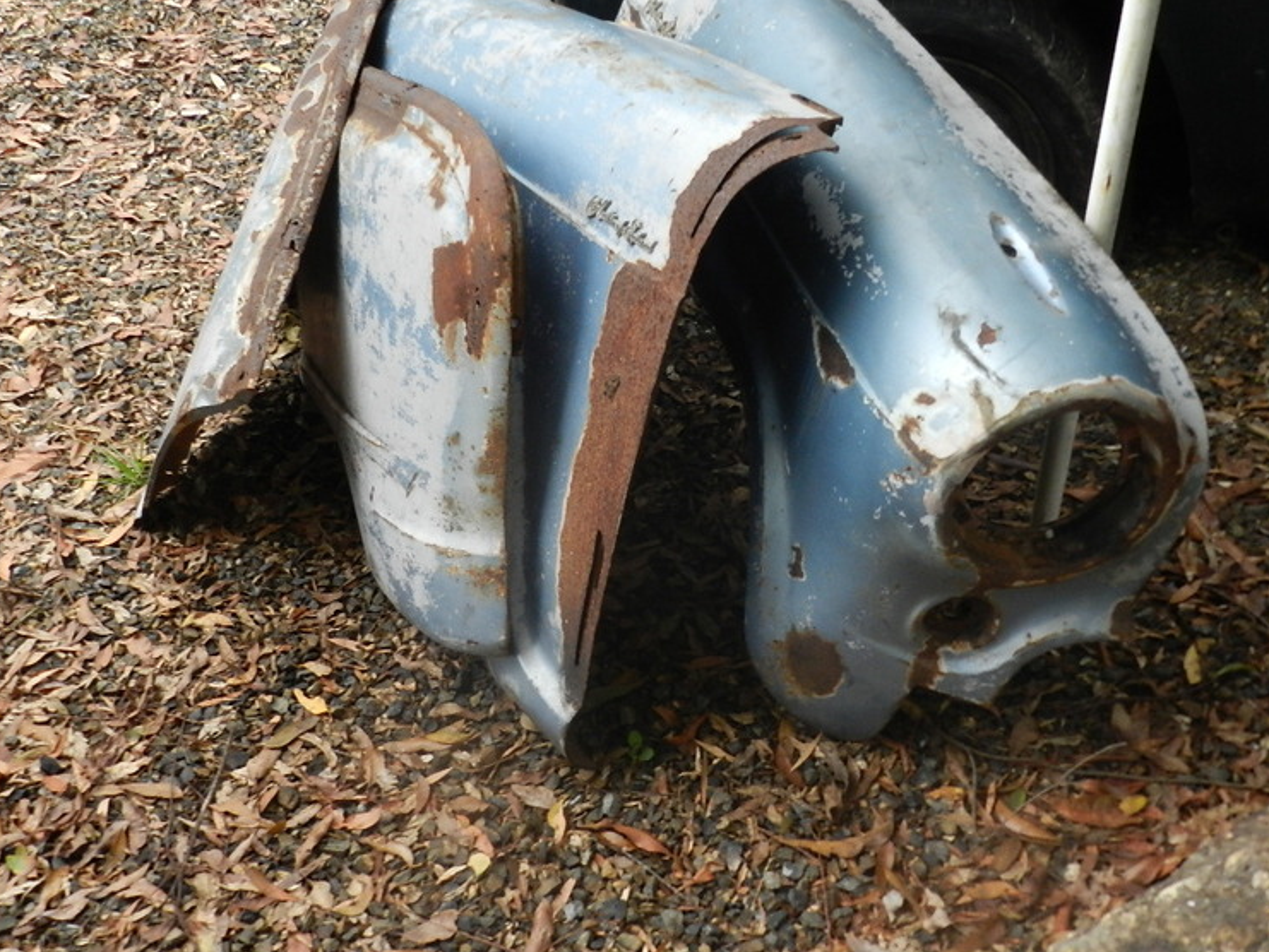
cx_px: 608
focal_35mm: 41
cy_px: 443
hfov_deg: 45.8
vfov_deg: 35.1
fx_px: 1503
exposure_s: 1/25
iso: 400
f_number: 4
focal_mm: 6.7
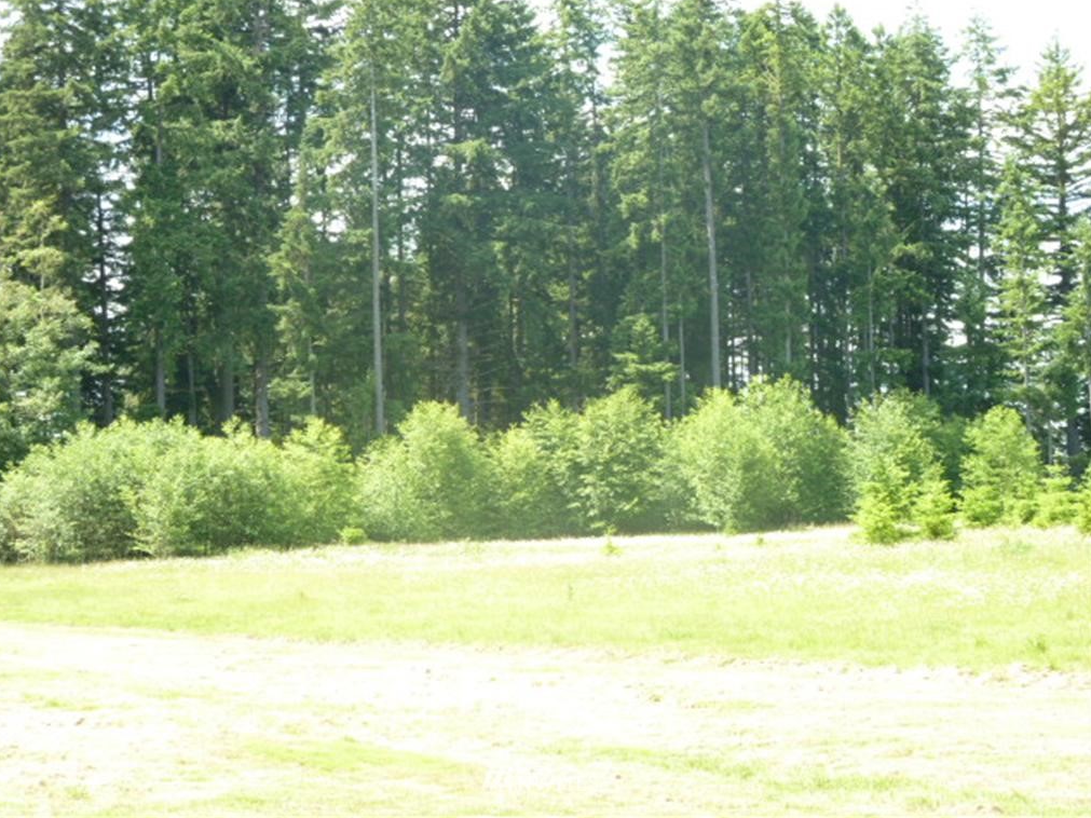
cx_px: 543
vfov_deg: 18.7
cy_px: 405
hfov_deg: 24.7
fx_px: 2490
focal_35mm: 79
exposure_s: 1/60
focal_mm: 12.8
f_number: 4.2
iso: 80
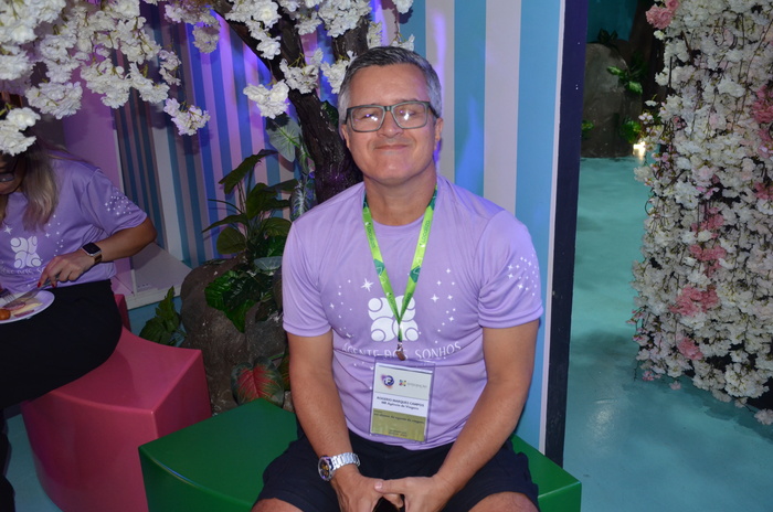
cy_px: 256
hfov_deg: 53.2
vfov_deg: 36.7
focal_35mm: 36
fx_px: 772
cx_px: 386
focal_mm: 24
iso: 800
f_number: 3.8
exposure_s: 1/60
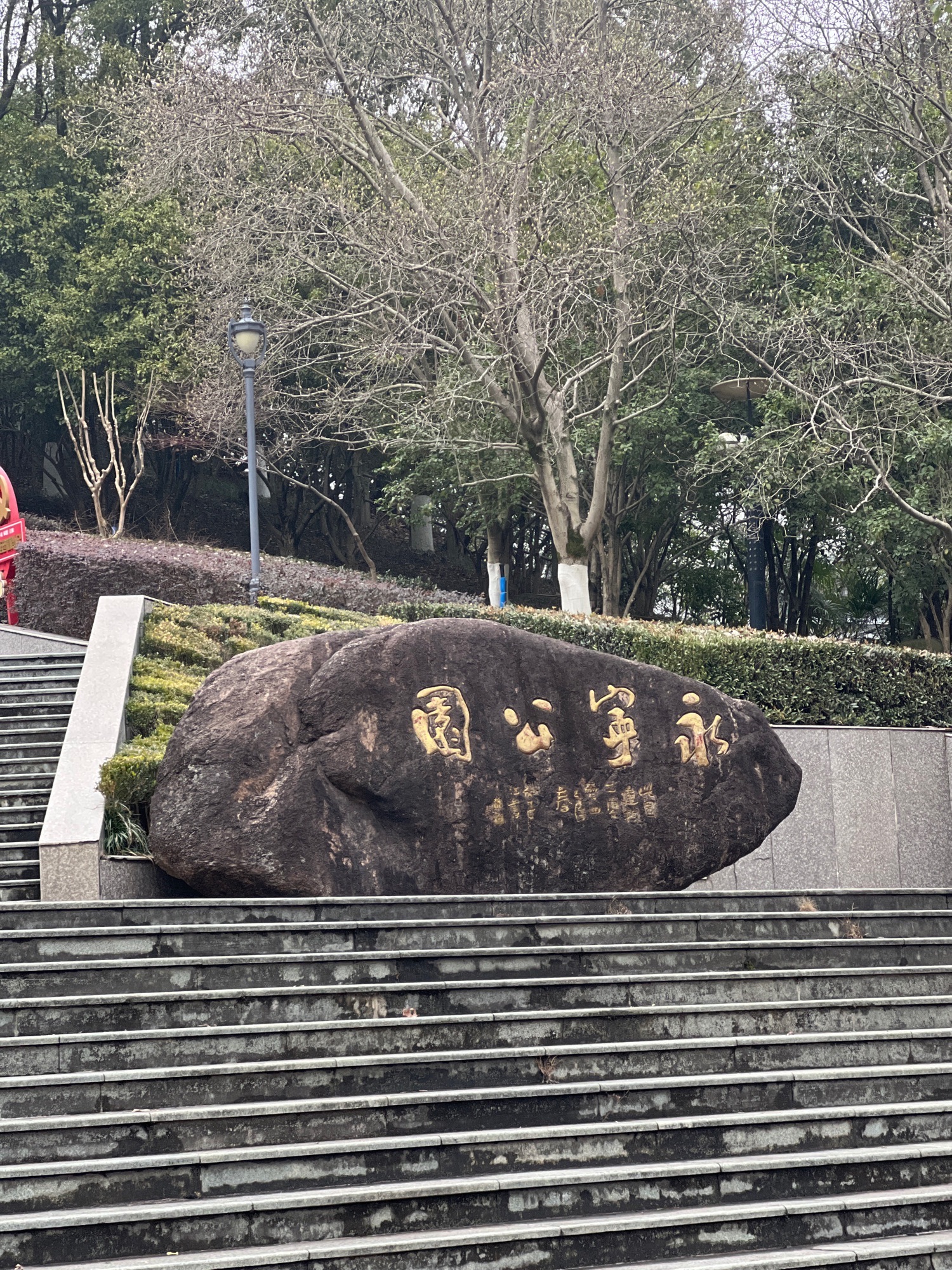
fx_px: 2824
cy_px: 635
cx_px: 476
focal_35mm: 77
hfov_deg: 19.1
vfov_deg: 25.3
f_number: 2.8
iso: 250
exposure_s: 1/171
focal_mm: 9
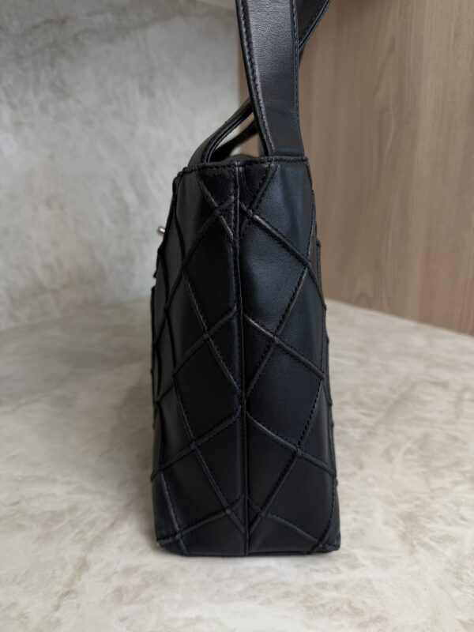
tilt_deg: -18.7
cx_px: 237
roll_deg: +0.3
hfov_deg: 56.8
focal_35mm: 24
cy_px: 316
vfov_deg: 71.6
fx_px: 438
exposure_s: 1/120
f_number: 1.78
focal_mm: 6.76
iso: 64
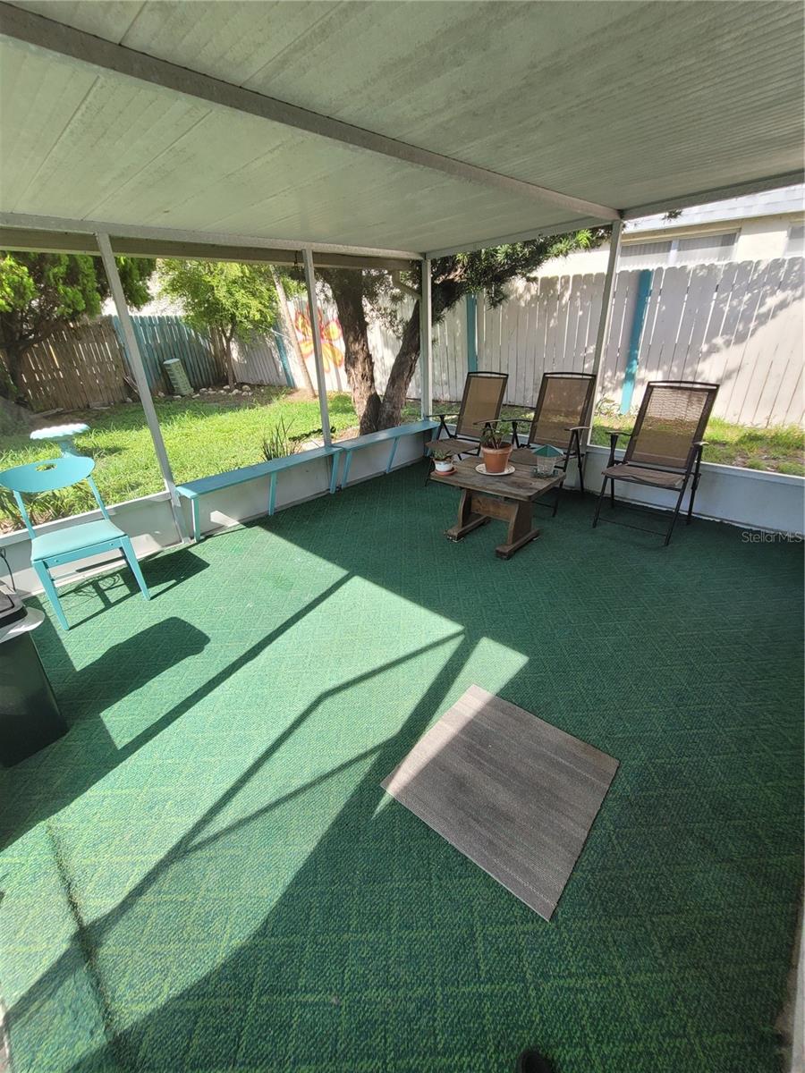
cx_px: 402
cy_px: 536
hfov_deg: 89.9
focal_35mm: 13
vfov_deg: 106.2
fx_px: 403
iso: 64
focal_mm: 2.2
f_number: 2.2
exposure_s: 1/348
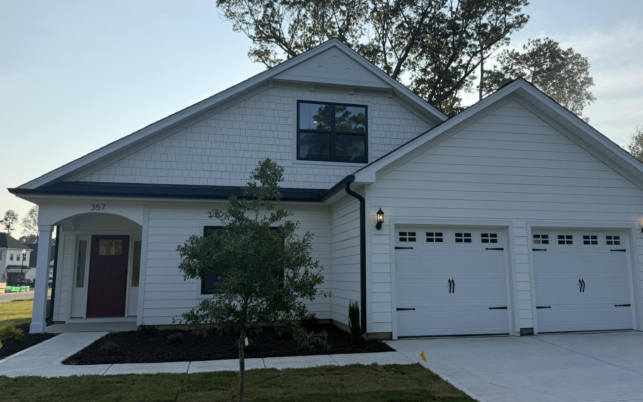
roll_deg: +1.4
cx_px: 346
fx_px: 508
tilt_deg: +8.4
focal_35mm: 29
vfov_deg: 43.1
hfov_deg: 64.5
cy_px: 190
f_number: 1.78
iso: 80
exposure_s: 1/4673
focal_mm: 6.76
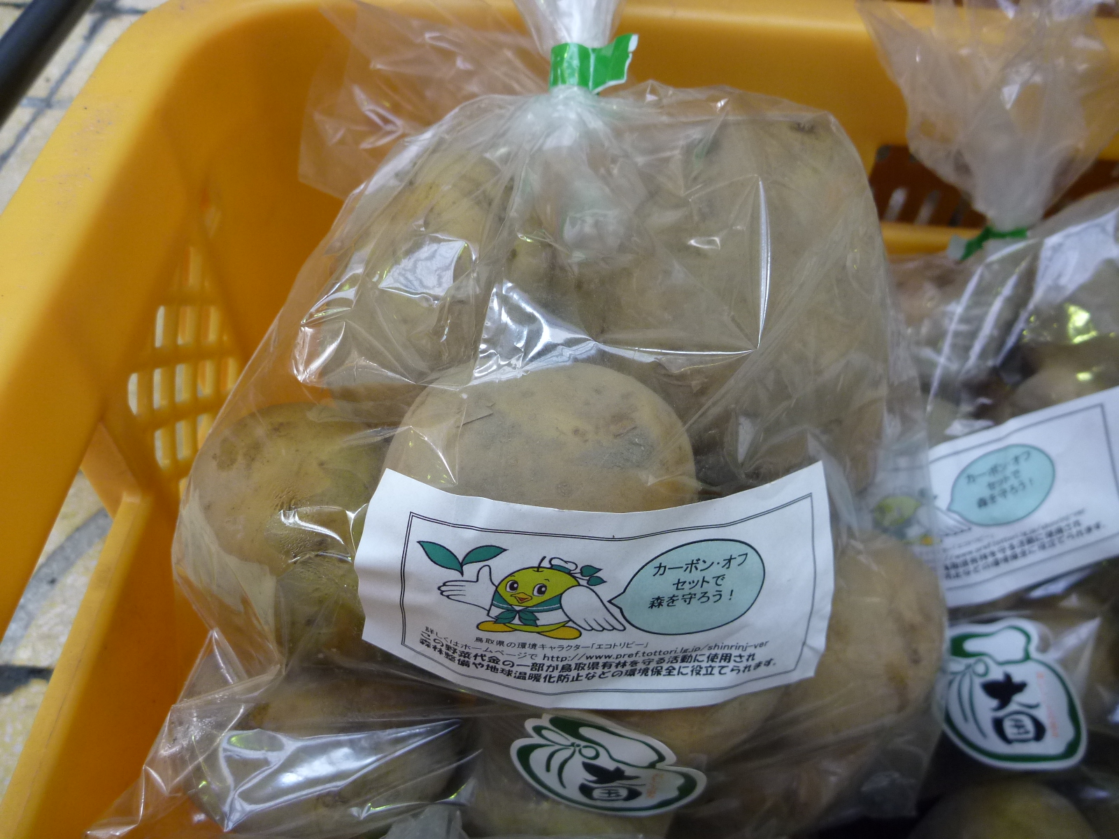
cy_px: 420
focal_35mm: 28
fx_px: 905
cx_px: 560
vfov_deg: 49.7
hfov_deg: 63.4
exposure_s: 1/30
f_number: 3.3
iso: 200
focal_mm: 4.9
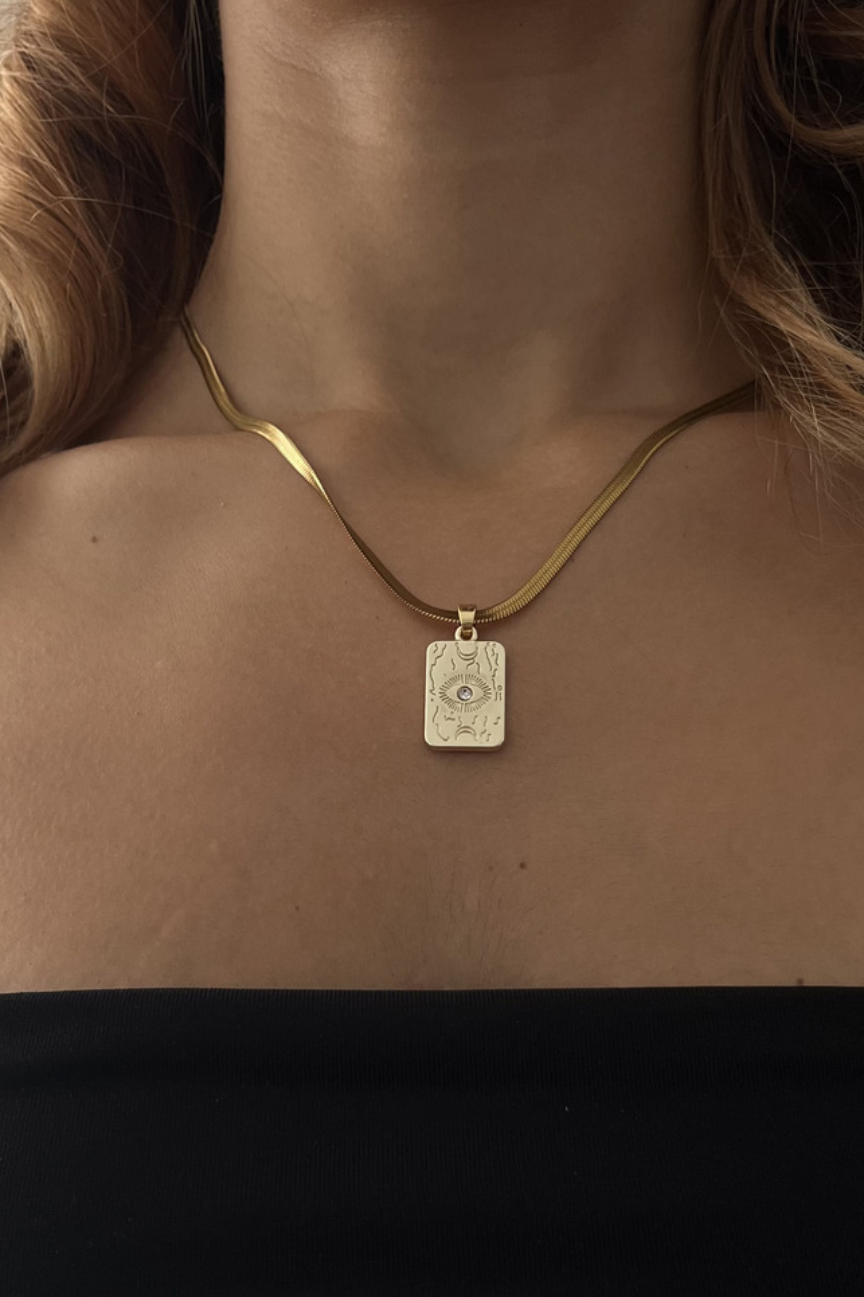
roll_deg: -1.1
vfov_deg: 65.5
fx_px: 1008
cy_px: 663
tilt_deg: -3.9
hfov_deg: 46.3
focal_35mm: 28
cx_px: 486
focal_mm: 5.1
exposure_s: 1/121
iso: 100
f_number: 1.6
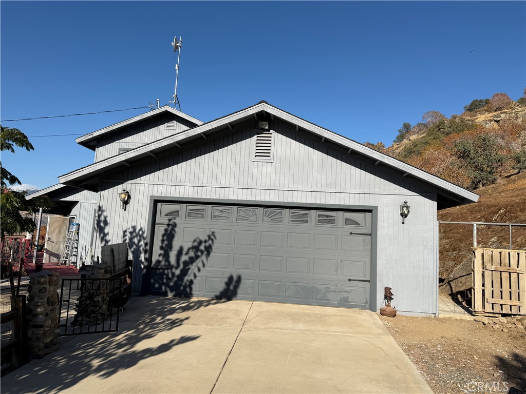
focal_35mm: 24
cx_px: 263
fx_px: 365
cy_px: 197
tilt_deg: +6.2
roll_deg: -3.0
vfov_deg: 56.8
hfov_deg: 71.6
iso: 80
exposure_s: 1/5319
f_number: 1.78
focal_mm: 6.76
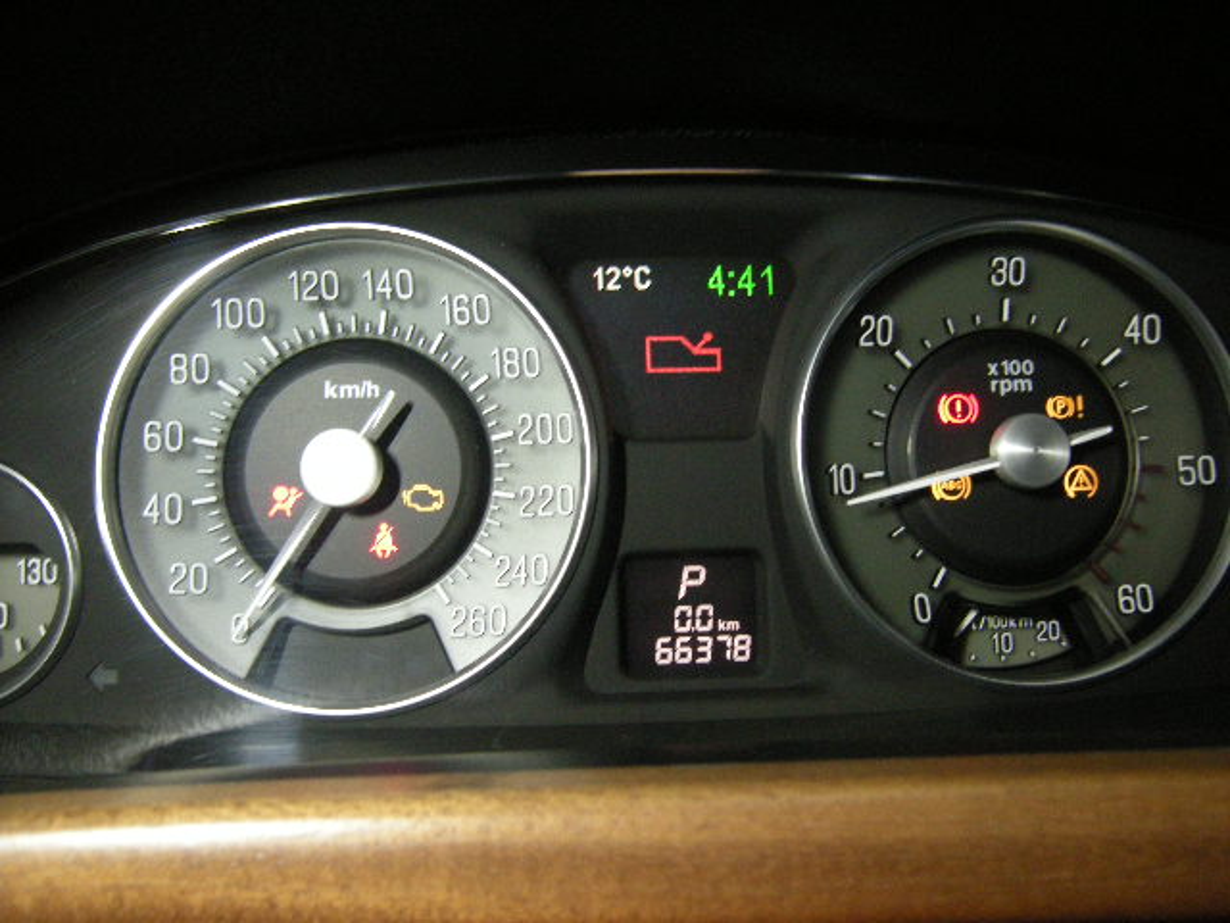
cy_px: 462
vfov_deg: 49.7
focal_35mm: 28
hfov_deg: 63.4
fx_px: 995
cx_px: 615
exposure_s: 1/51.8
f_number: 2.8
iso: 400
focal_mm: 4.7
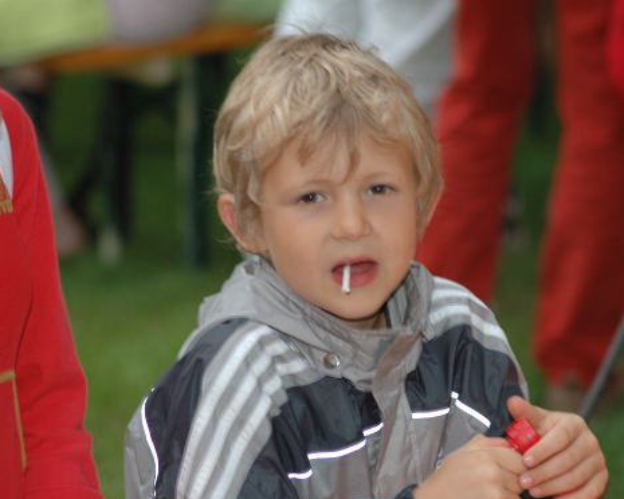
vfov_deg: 7.0
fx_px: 4100
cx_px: 365
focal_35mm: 222
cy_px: 250
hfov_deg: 8.7
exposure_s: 1/60
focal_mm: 130
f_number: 4.8
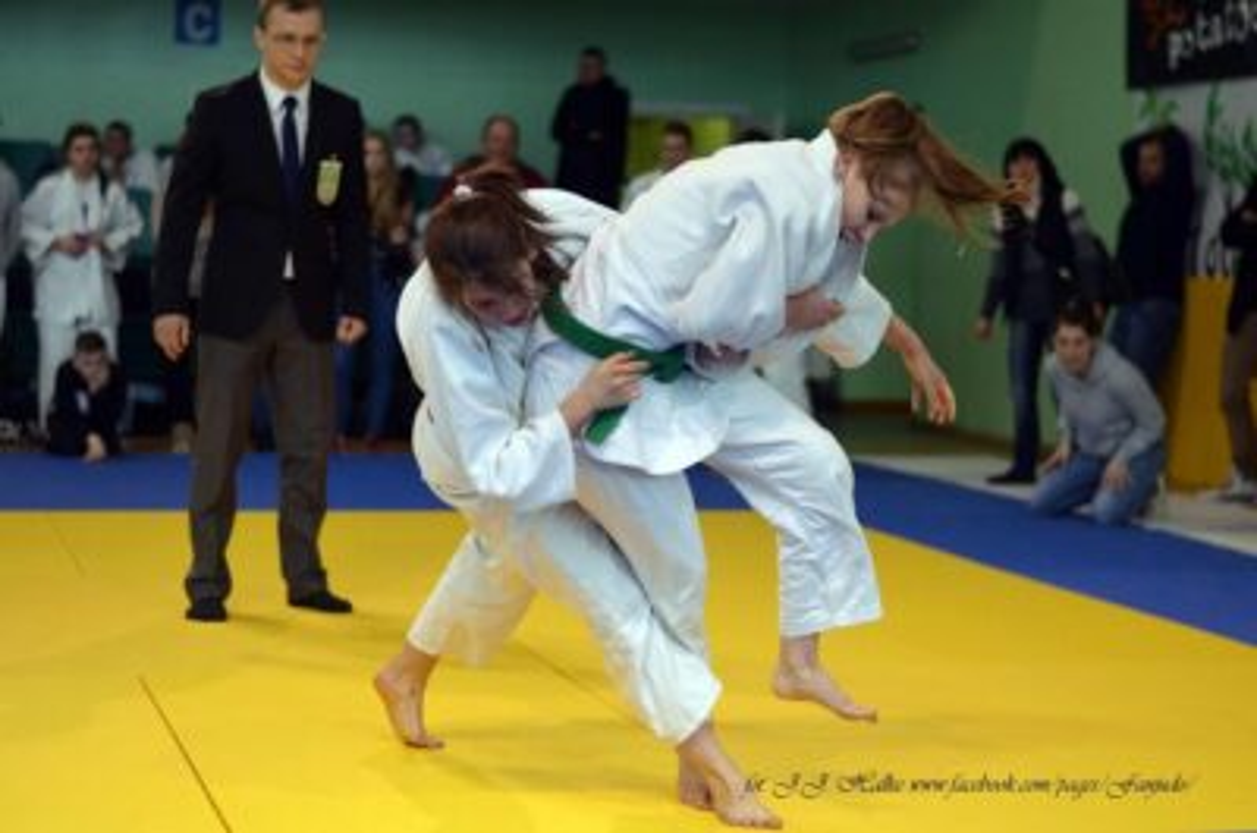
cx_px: 628
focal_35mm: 75
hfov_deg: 27.0
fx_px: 2614
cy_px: 416
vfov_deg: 18.1
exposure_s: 1/1000
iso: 800
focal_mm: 50
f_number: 2.2
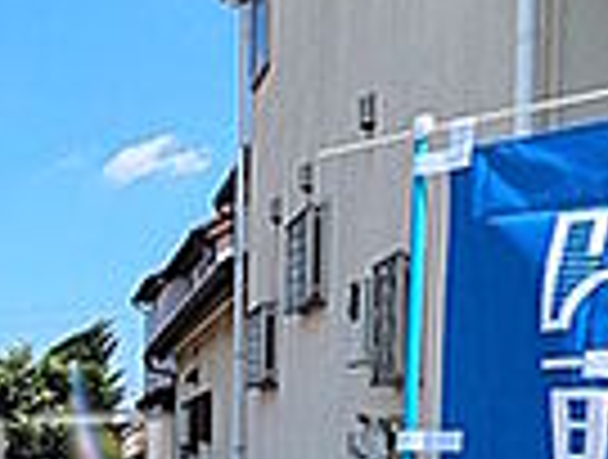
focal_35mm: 62
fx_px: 1092
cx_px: -275
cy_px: 482
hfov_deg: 24.8
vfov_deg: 22.6
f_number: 2.2
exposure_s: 1/2347
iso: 47
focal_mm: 1.83
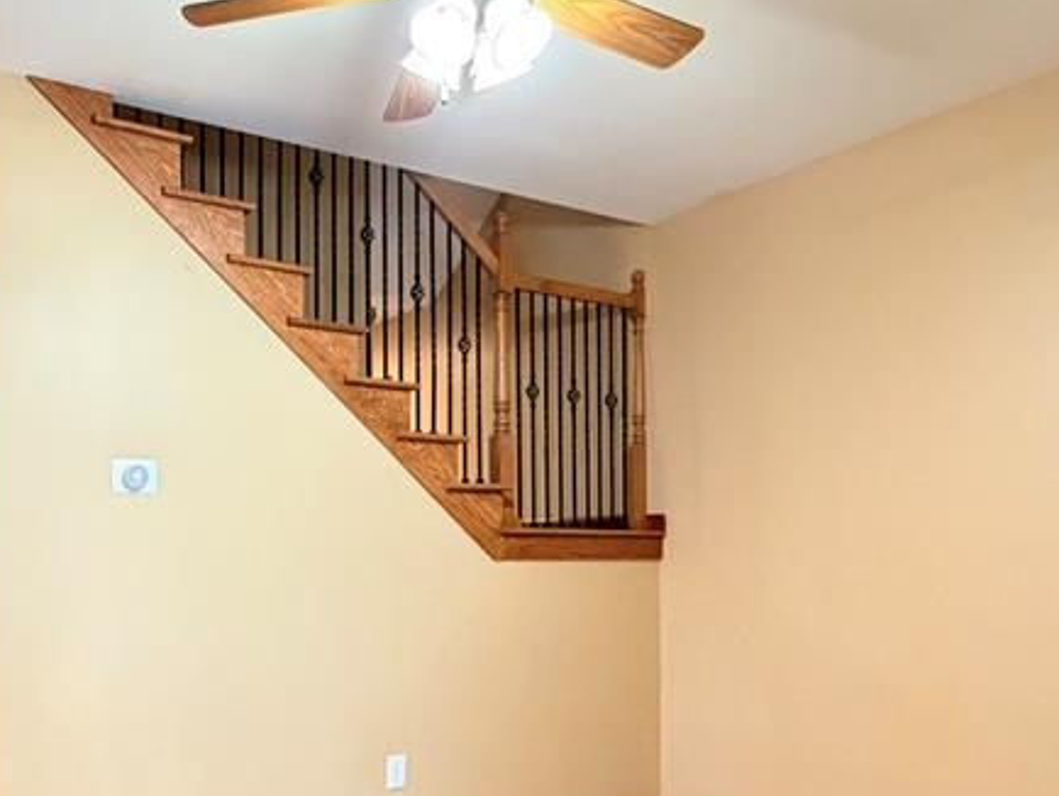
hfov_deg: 54.3
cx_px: 364
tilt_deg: -0.1
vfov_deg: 42.3
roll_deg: -0.1
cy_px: 547
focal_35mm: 33
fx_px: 1010
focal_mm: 2.22
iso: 800
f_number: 2.2
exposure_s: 1/60
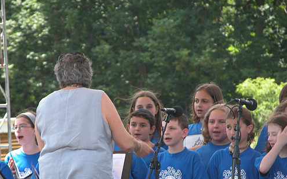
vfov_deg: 3.7
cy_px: 123
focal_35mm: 350
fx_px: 2736
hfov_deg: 6.0
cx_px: 131
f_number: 4.2
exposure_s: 1/113
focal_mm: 71.2
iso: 100
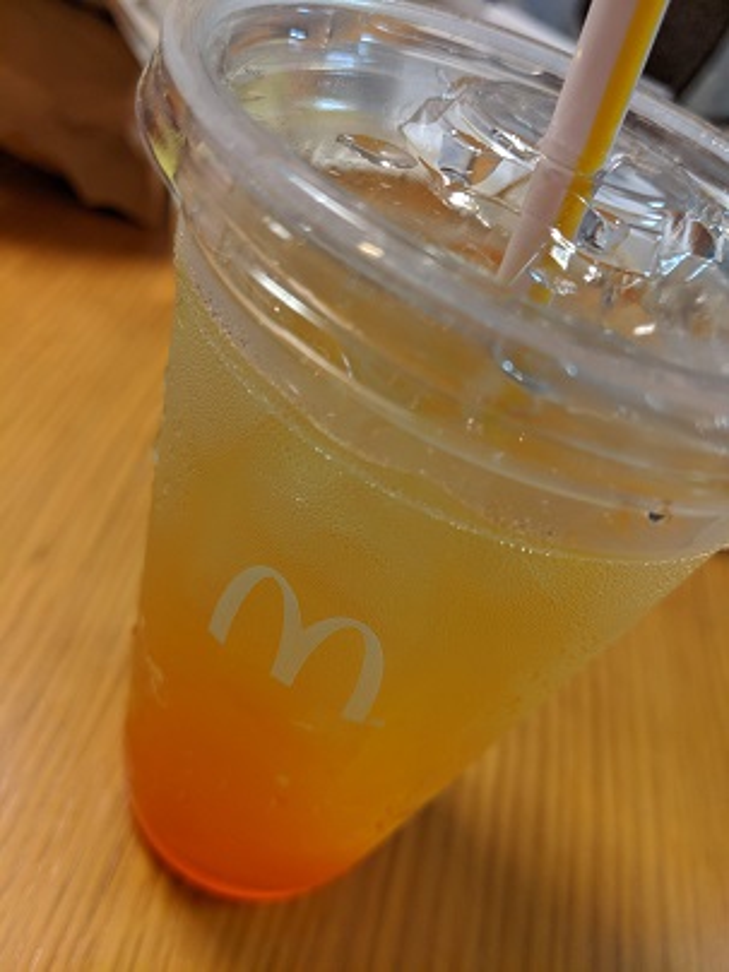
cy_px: 486
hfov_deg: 51.4
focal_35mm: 27
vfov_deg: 65.3
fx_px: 758
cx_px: 364
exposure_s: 1/59.9
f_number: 1.8
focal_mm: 4.44
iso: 135
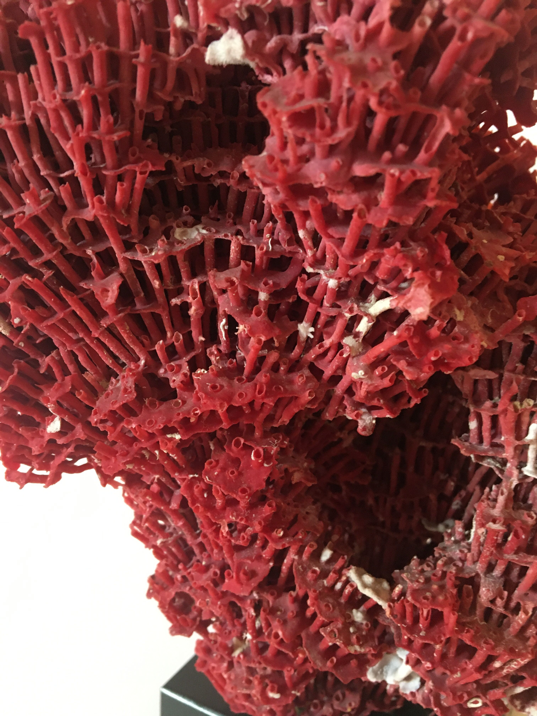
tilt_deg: -11.7
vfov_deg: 61.7
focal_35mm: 29
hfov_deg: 48.2
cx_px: 268
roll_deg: -2.5
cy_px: 358
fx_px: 600
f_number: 2.2
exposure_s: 1/25
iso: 200
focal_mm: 4.15
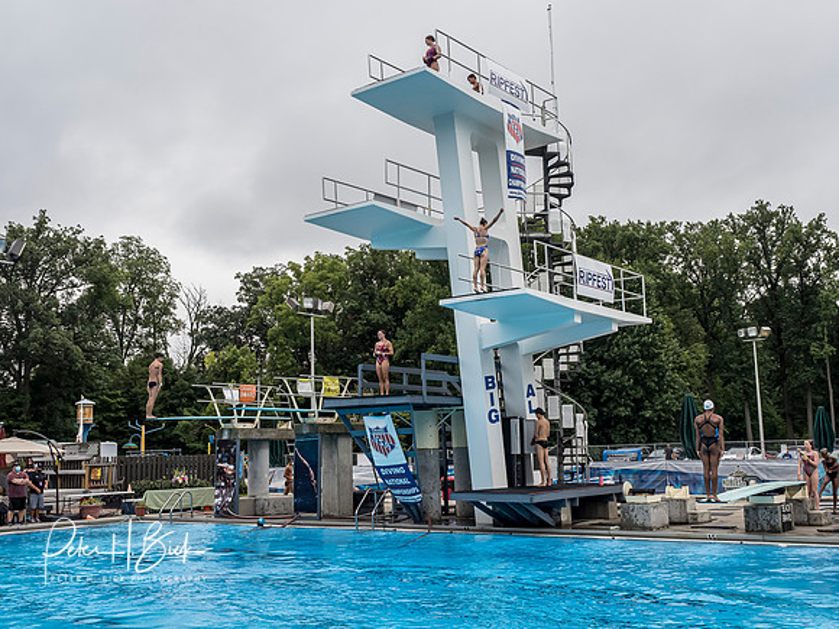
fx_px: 921
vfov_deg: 37.7
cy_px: 314
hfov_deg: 49.0
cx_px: 420
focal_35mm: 38
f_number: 6.3
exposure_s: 1/1600
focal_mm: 19
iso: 1000
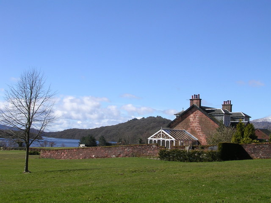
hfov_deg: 36.2
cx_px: 136
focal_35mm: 53
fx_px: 415
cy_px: 102
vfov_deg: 27.5
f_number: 6.4
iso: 100
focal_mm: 8
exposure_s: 1/275
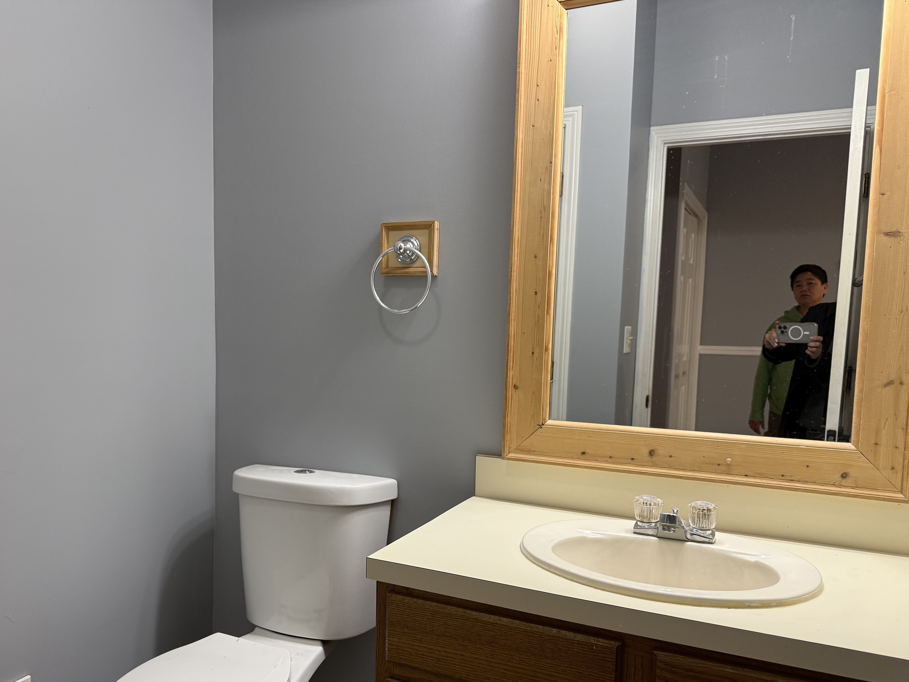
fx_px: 735
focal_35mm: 28
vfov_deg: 49.6
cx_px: 387
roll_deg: -0.9
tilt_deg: -5.5
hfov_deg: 63.1
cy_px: 395
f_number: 1.78
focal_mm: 6.76
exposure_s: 1/60
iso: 160
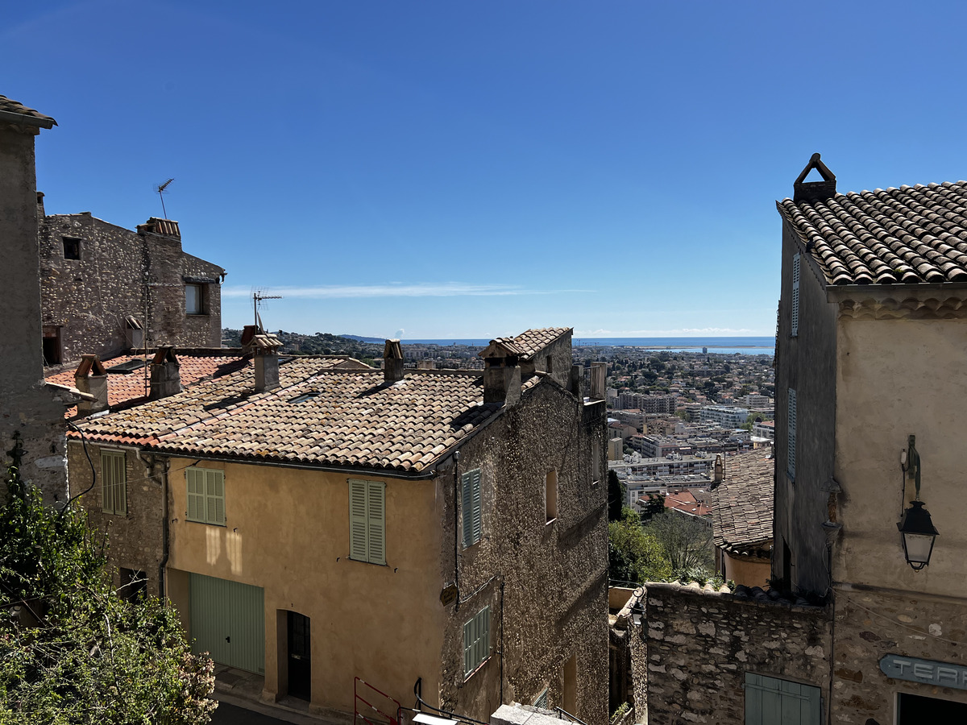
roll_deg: +0.7
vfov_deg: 53.1
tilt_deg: -2.8
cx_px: 484
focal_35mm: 26
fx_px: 726
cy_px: 362
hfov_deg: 67.3
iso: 50
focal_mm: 5.7
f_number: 1.5
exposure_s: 1/6579
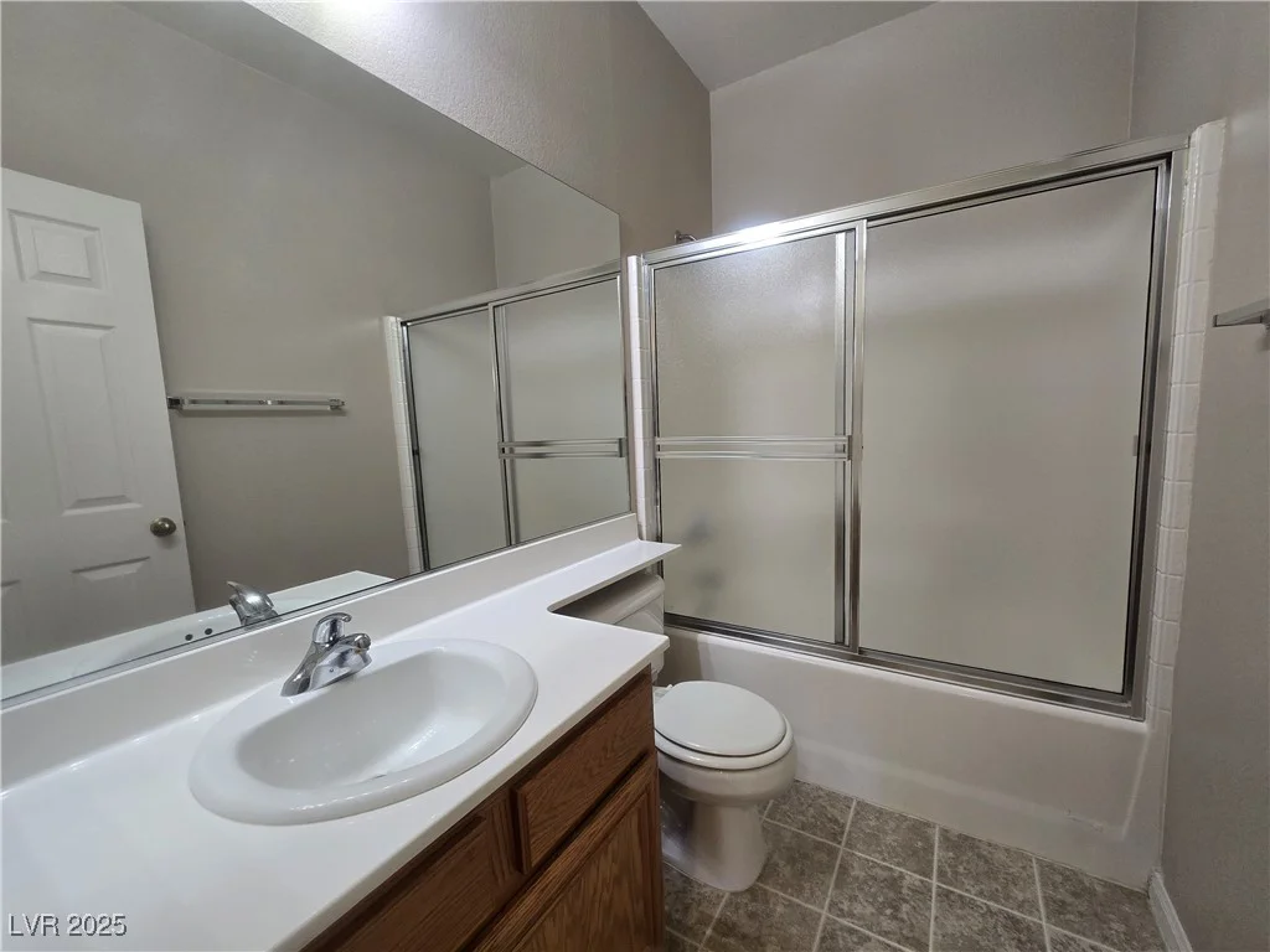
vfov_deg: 89.9
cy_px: 476
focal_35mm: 13
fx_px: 477
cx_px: 635
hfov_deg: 106.2
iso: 200
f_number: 2.2
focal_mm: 2.2
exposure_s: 1/60
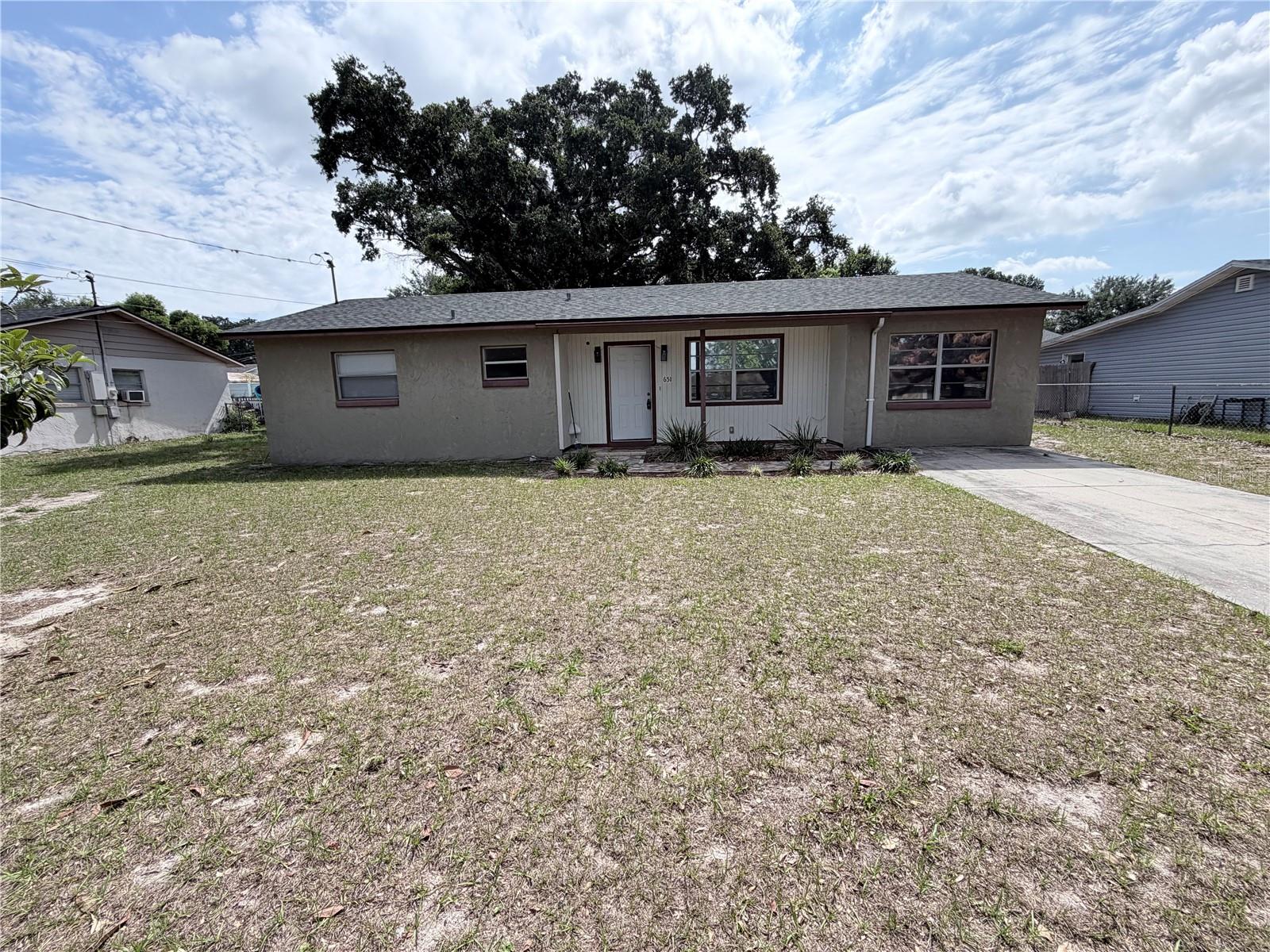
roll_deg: +2.0
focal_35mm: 14
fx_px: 514
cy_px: 476
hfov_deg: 102.1
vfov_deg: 85.7
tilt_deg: -8.5
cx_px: 635
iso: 25
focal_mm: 2.22
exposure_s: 1/1167
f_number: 2.2
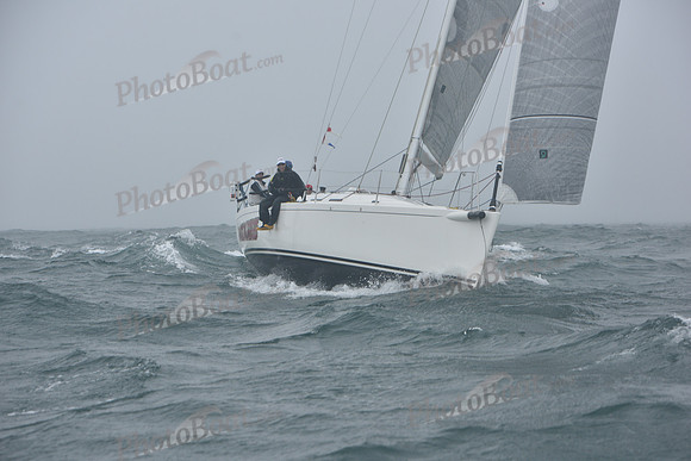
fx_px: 1881
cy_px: 230
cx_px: 346
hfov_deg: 20.8
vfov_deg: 14.0
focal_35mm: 98
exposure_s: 1/800
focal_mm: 98
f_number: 5.6
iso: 320
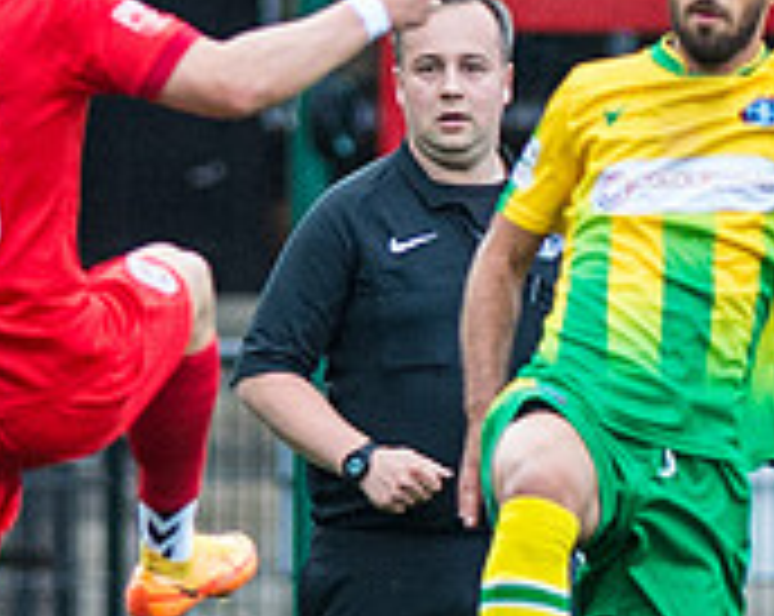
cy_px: 545
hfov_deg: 0.9
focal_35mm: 2255
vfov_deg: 0.7
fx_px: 51568
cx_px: 566
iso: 2000
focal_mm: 300
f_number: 2.8
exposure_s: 1/1000
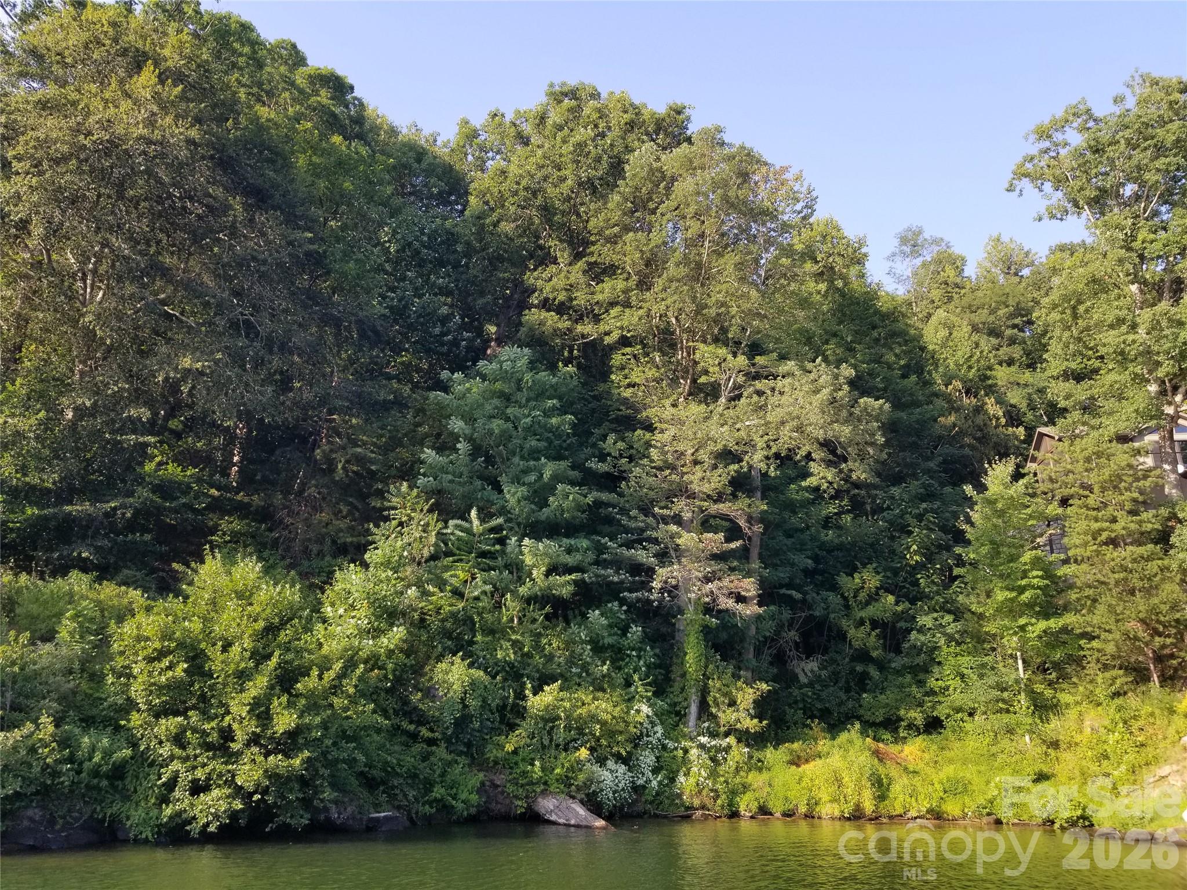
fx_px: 892
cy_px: 445
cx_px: 594
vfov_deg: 53.1
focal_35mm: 26
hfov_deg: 67.3
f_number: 1.7
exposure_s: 1/610
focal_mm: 4.25
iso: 50
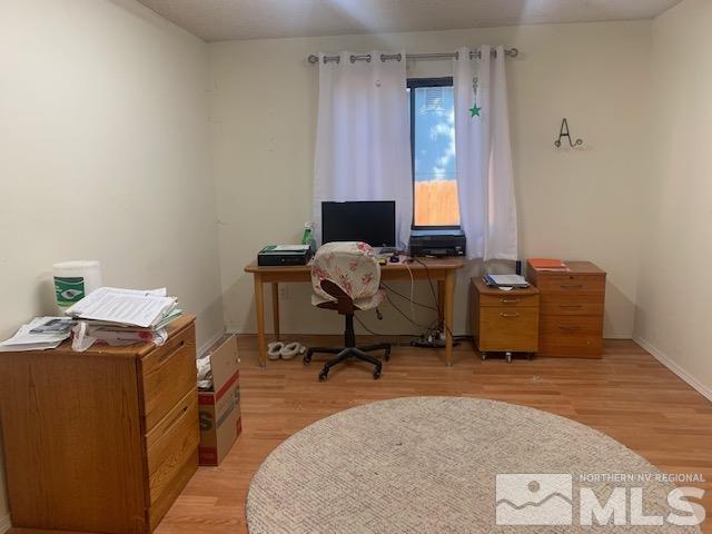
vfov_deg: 53.1
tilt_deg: -9.3
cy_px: 267
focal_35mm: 26
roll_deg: +0.9
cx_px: 356
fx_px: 535
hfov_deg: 67.3
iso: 80
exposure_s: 1/60
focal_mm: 4.25
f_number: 1.8
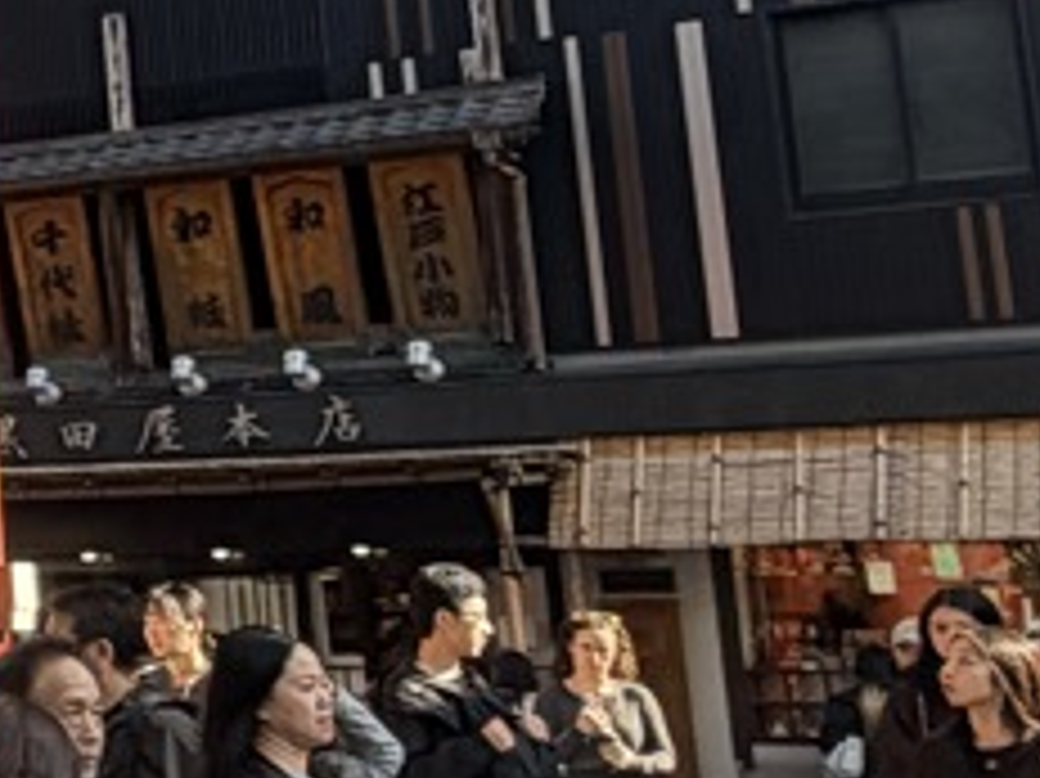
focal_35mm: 97
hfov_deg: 15.2
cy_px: 144
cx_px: -1202
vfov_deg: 15.1
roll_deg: +0.9
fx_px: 2913
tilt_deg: +9.9
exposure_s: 1/233
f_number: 2.2
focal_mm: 2.22
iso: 64
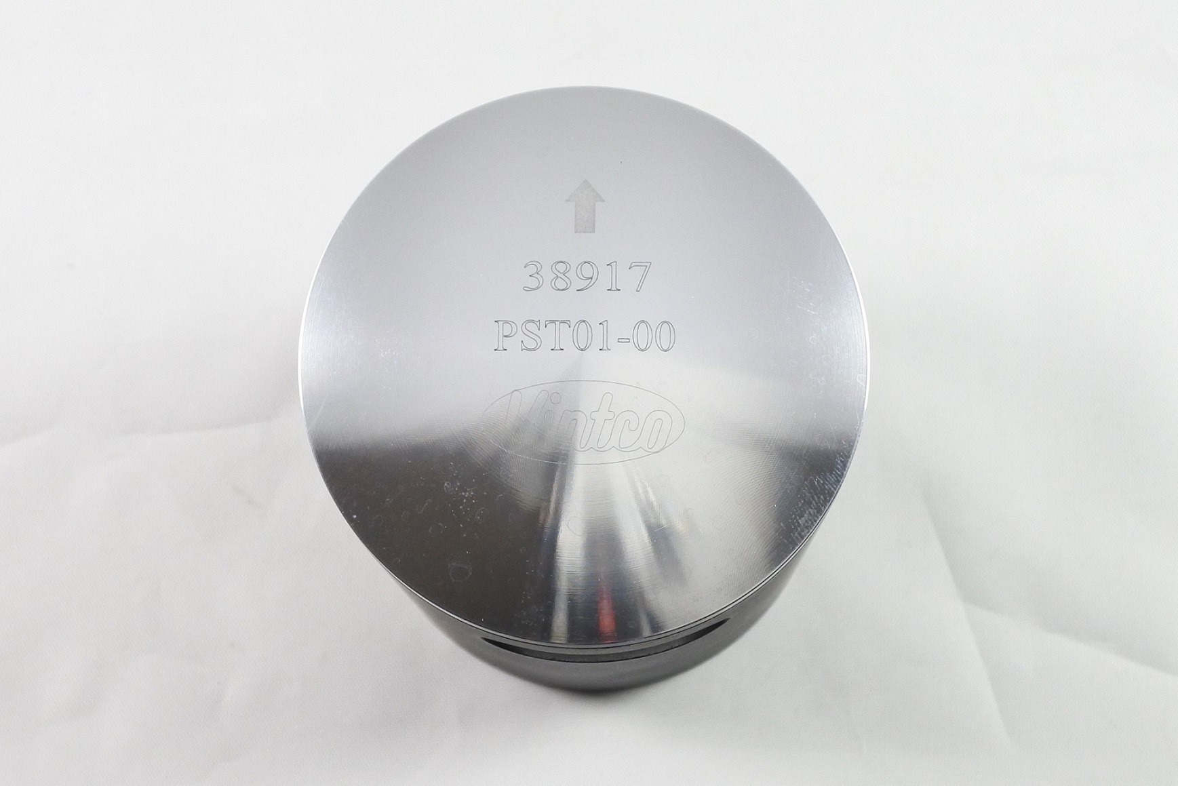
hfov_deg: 55.8
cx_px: 589
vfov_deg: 38.9
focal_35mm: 34
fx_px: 1113
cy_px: 393
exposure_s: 1/125
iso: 640
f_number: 3.8
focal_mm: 12.6
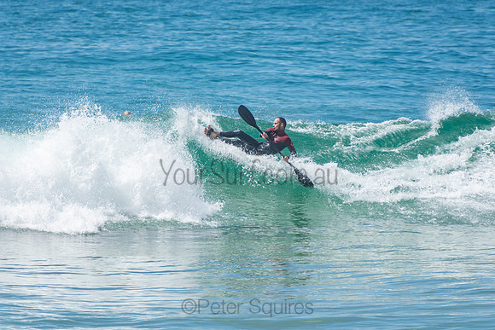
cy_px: 165
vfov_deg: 2.3
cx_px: 248
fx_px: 8252
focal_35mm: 600
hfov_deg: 3.4
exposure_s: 1/1250
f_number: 5.6
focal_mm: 400
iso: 220
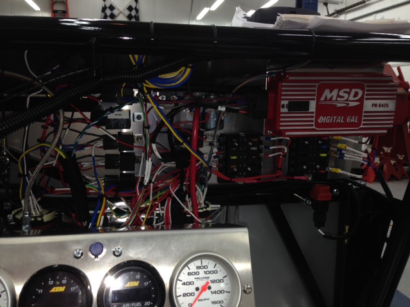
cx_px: 205
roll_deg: -0.5
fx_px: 391
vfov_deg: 42.9
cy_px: 154
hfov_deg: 55.4
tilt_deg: -8.0
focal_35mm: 33
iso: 50
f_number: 2.4
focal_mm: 4.12
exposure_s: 1/63
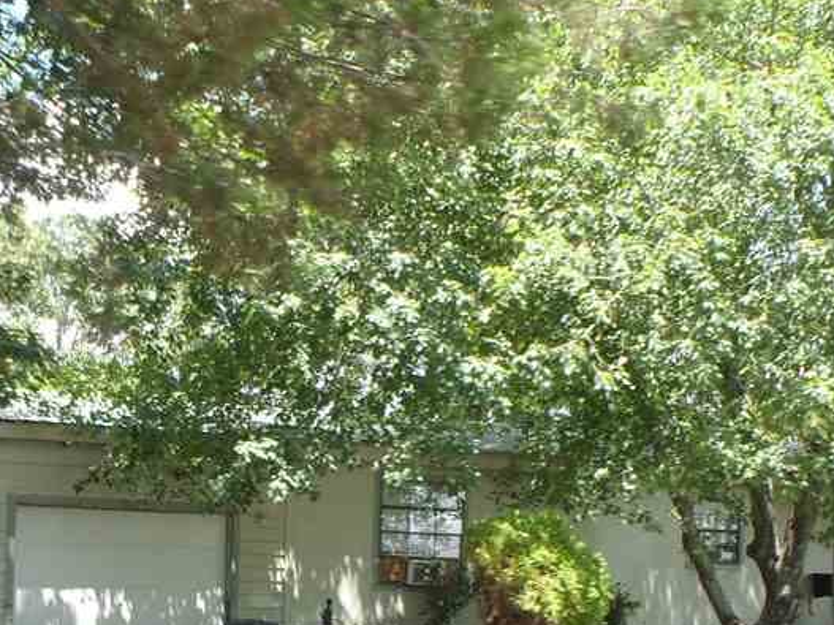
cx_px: 266
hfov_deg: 28.3
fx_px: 1638
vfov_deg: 21.1
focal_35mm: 68
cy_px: 568
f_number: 3.9
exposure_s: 1/80
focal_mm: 5
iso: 80
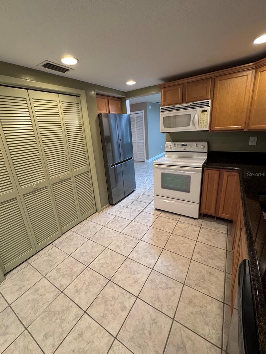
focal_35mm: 15
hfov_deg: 81.7
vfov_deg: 98.2
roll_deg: +4.8
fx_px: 154
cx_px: 127
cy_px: 174
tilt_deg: -16.1
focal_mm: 2.22
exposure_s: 1/60
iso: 250
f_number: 2.2
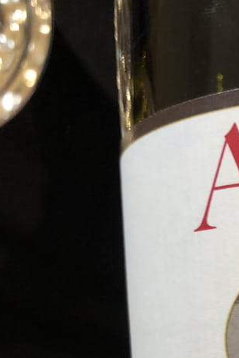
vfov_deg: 25.0
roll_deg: -3.9
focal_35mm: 75
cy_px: 400
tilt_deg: -37.5
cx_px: 341
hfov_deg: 16.8
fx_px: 746
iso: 64
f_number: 1.8
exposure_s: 1/16
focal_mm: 4
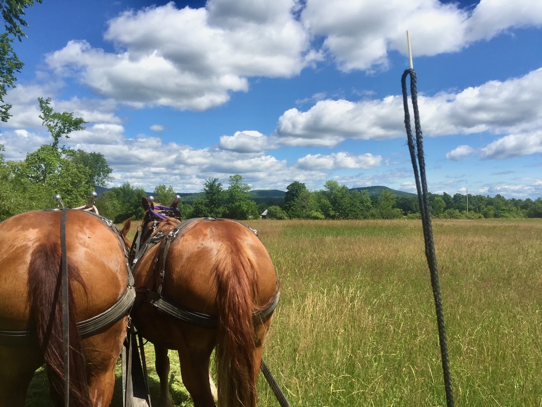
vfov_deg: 48.2
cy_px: 204
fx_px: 454
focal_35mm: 29
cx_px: 271
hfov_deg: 61.7
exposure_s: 1/2198
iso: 32
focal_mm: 4.15
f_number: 2.2
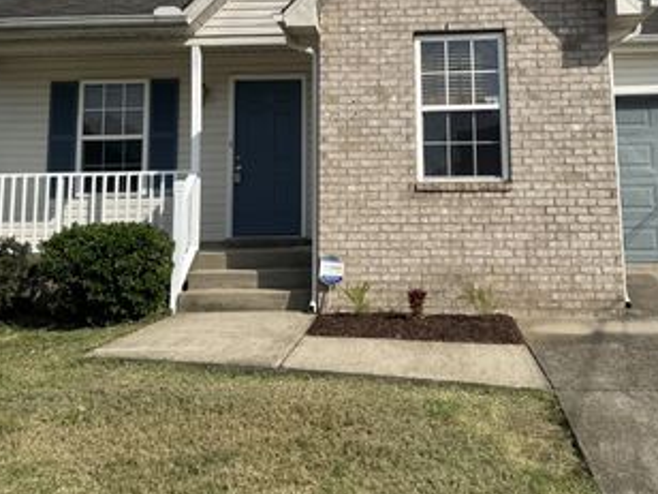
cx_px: 363
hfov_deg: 47.8
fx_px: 741
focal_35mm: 39
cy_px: 108
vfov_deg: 35.8
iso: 80
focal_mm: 6.76
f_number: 1.78
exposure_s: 1/7092
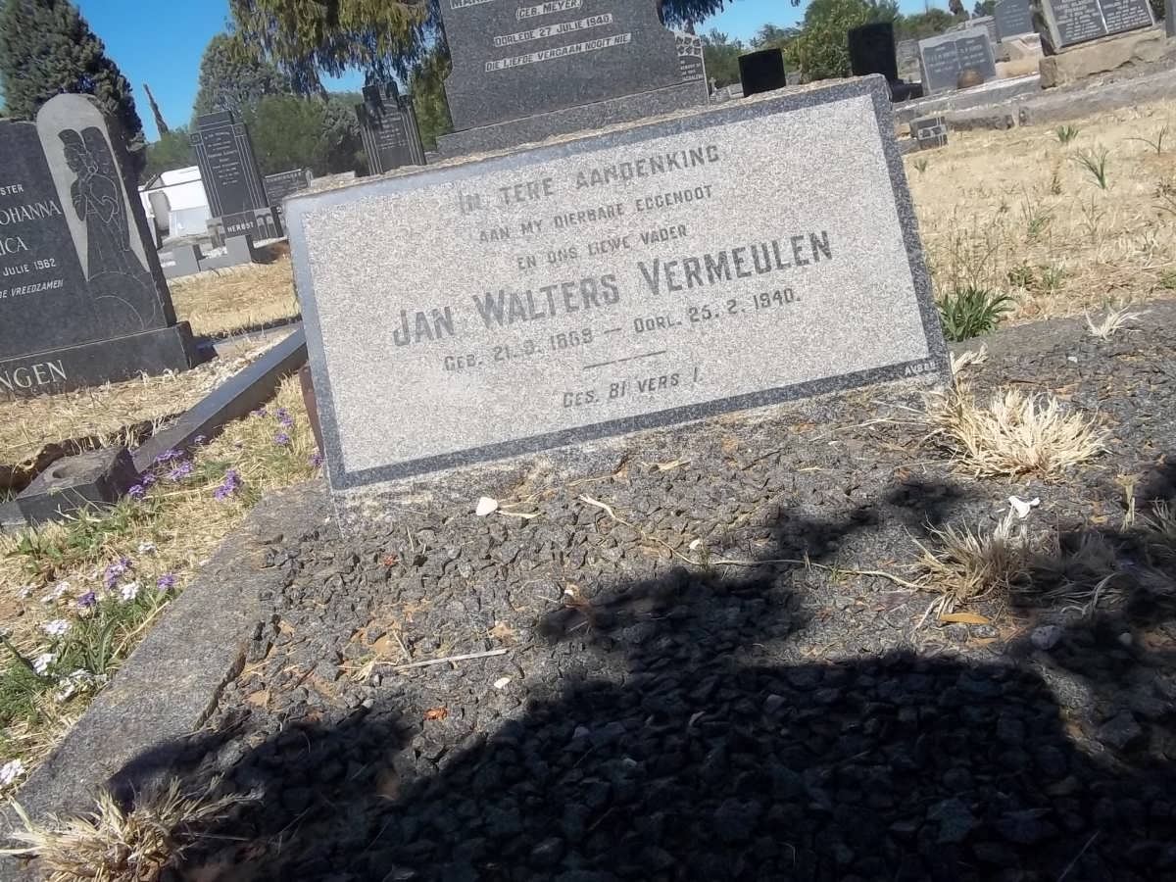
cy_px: 441
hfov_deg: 56.8
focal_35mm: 32
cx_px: 588
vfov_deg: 44.2
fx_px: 1087
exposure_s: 1/640
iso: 80
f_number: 5.5
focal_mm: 5.7
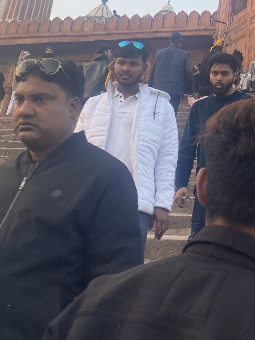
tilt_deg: +27.0
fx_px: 570
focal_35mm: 58
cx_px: 261
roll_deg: -3.6
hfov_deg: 24.0
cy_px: -18
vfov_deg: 30.3
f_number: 1.8
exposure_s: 1/169
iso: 32
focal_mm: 4.25
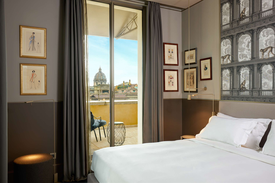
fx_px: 237
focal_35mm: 31
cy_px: 92
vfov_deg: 42.3
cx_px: 138
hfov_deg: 60.3
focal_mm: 31
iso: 200
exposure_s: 1.3
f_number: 14
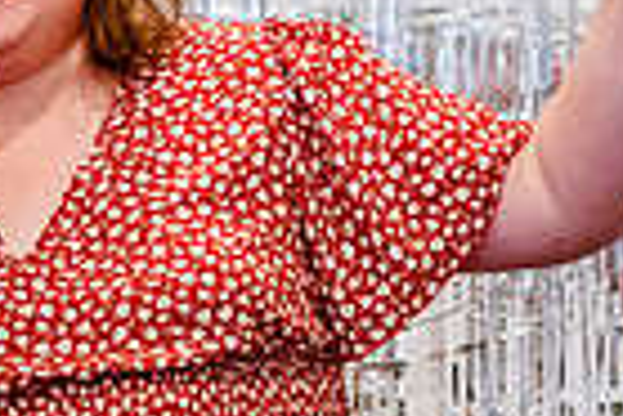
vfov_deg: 4.5
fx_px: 5266
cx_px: 259
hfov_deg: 6.8
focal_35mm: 304
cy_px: 126
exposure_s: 1/80
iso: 6400
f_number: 2.8
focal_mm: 70
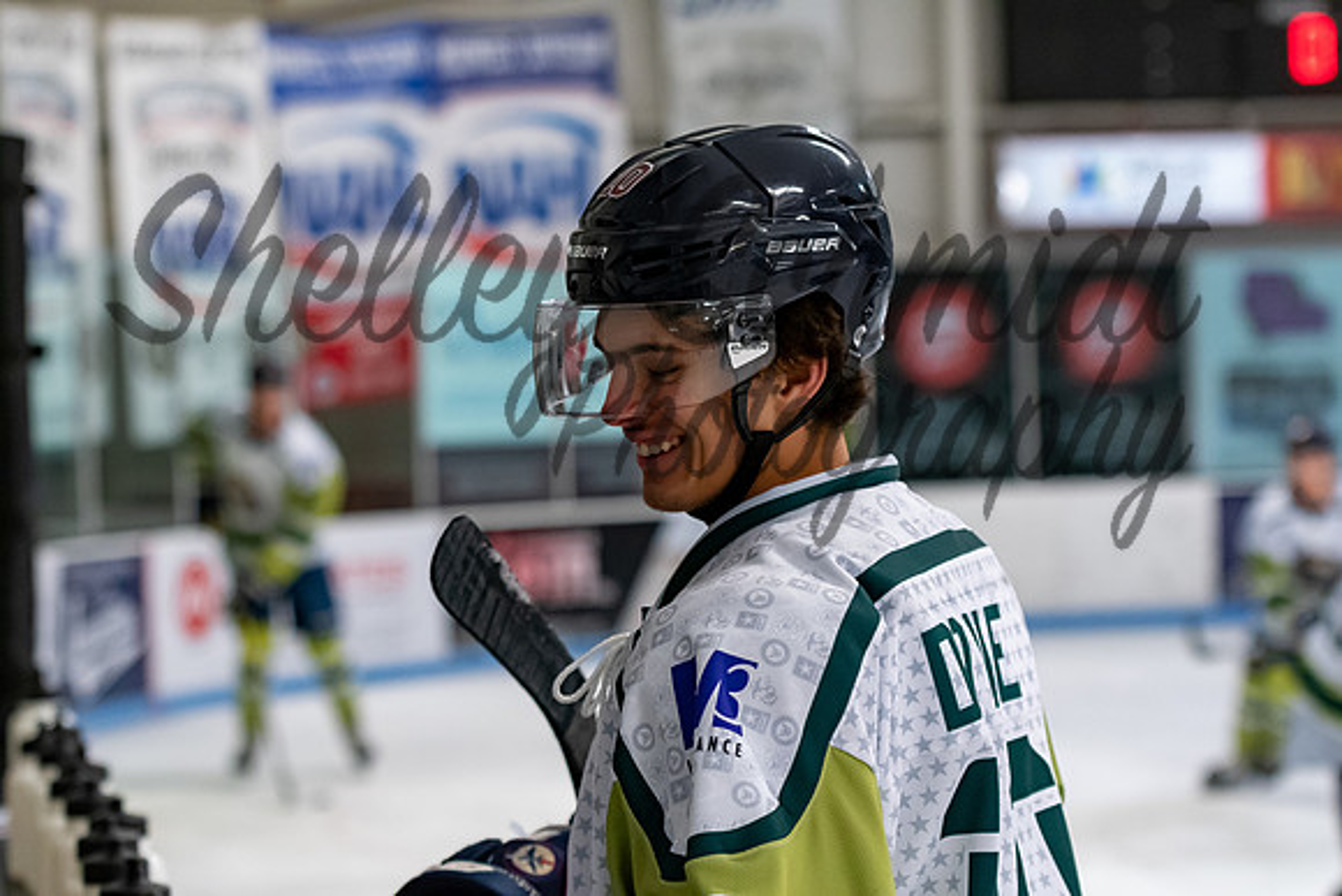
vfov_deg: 13.0
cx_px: 671
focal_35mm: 105
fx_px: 3915
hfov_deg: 19.5
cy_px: 448
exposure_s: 1/800
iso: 2000
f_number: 3.2
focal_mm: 70
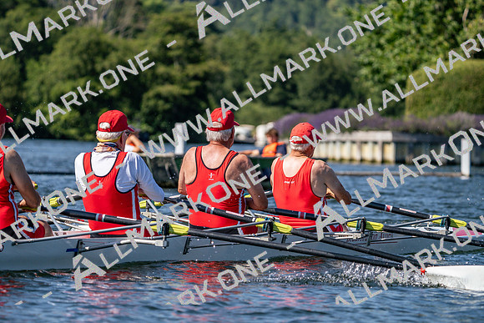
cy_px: 162
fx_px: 3268
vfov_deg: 5.7
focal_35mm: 243
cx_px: 242
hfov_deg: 8.5
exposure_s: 1/1600
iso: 200
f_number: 5.6
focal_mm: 243
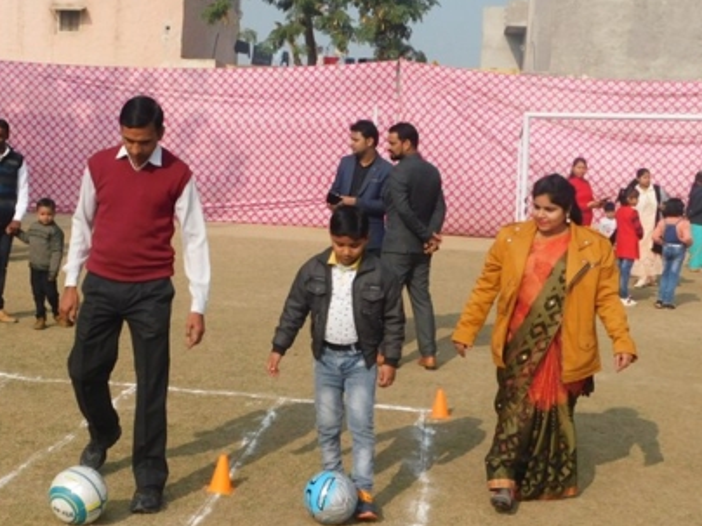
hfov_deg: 33.4
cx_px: 224
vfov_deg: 25.6
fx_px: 1156
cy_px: 238
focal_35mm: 57
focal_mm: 6.3
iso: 125
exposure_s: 1/1250
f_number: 3.5
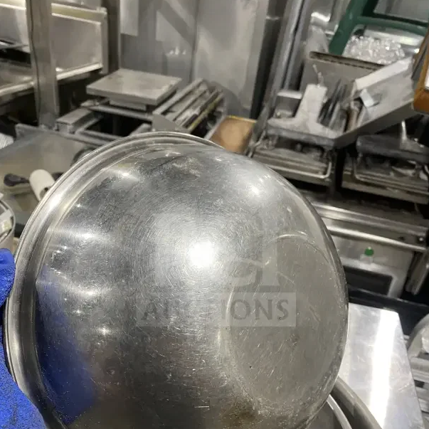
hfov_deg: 52.5
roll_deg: -7.6
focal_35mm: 31
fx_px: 435
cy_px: 270
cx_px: 216
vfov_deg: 51.9
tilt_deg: -36.9
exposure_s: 1/60
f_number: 1.8
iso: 160
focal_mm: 4.25
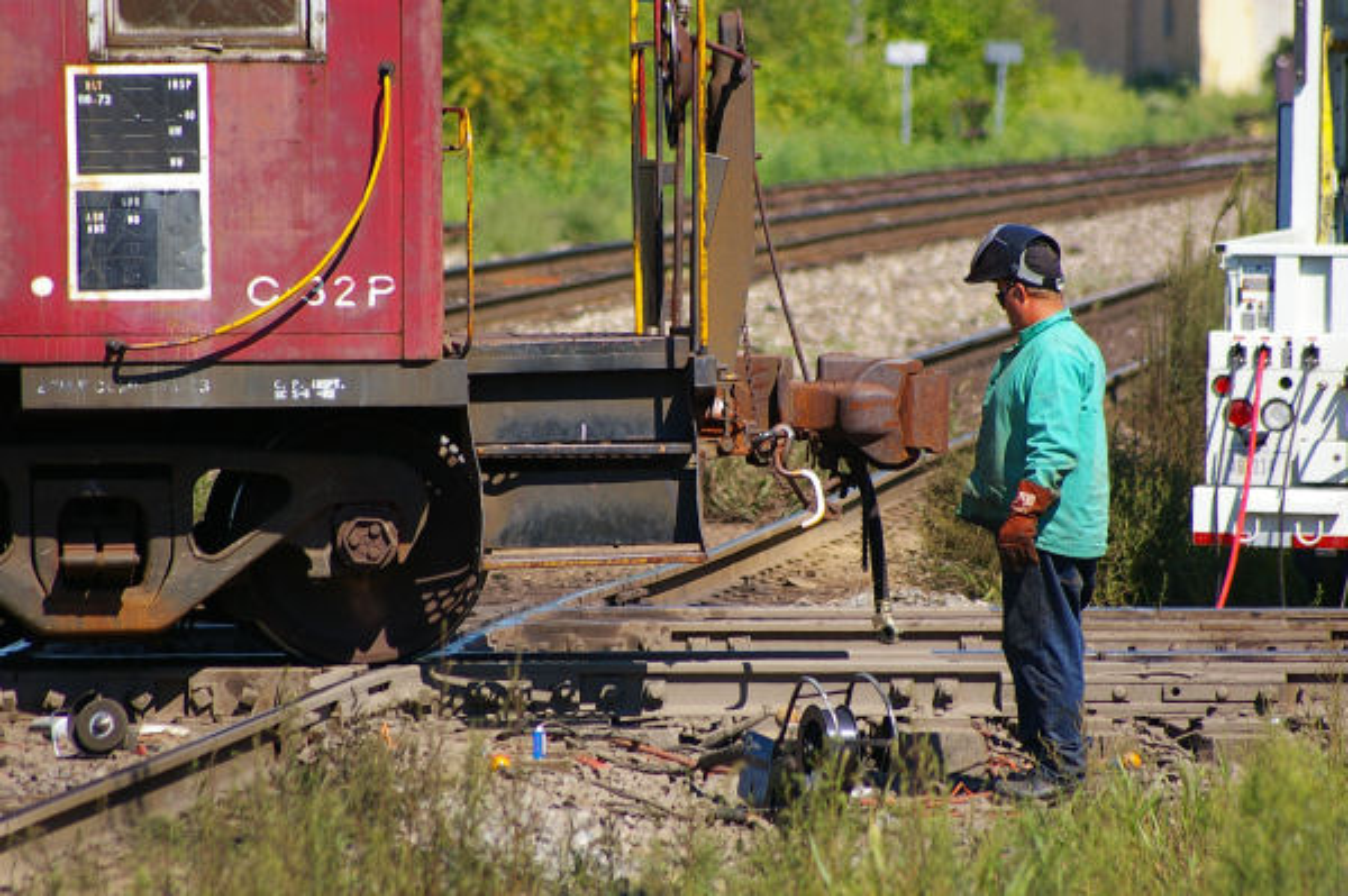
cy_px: 448
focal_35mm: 450
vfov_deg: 3.0
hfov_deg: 4.6
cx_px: 674
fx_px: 16836
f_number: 5.6
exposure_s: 1/500
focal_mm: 300
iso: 200
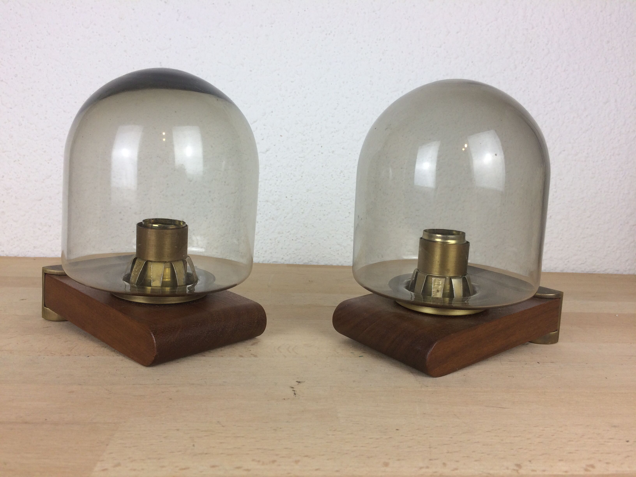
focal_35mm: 29
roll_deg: -2.0
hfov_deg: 61.7
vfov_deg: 48.2
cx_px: 318
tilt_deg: -5.5
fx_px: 533
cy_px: 238
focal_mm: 4.15
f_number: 2.2
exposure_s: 1/100
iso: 50
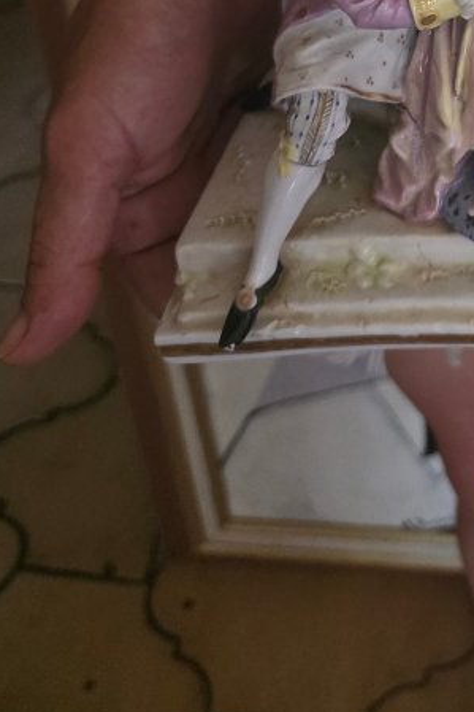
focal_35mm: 64
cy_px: -179
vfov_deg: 27.1
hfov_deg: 19.8
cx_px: 580
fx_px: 1265
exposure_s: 1/100
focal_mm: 6.3
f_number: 1.7
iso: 2500
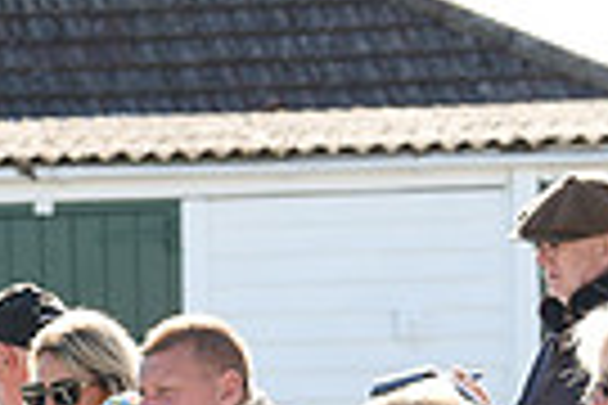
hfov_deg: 4.3
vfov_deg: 2.9
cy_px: 758
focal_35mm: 472
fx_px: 7971
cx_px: -649
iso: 400
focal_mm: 110
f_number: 6.3
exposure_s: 1/640
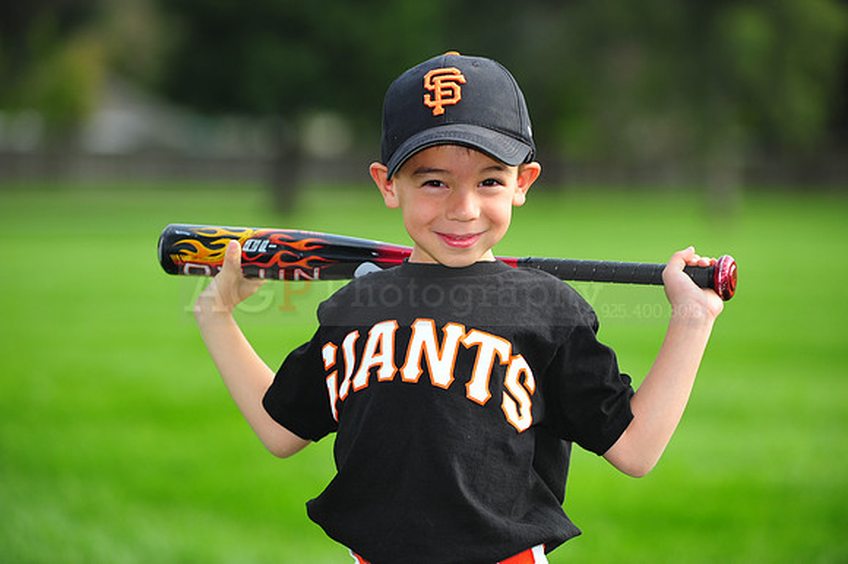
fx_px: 4708
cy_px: 282
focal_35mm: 200
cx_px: 424
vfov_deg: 6.9
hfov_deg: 10.3
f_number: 4
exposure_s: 1/1250
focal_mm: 200
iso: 400
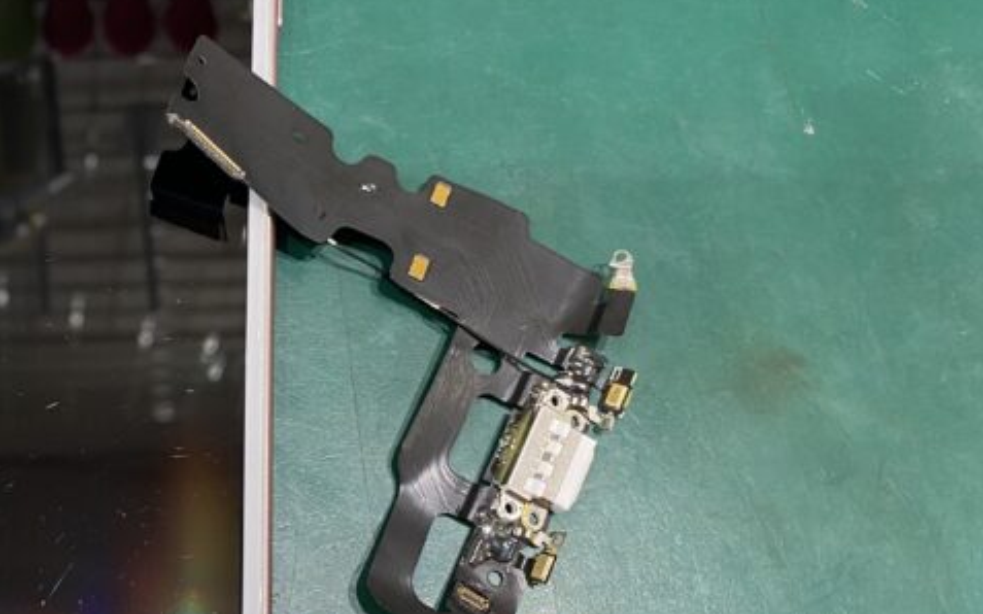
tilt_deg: -70.9
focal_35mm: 52
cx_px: 66
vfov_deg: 24.9
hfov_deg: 36.1
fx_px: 1393
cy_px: 285
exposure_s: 1/50
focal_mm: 4.25
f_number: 1.8
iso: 64
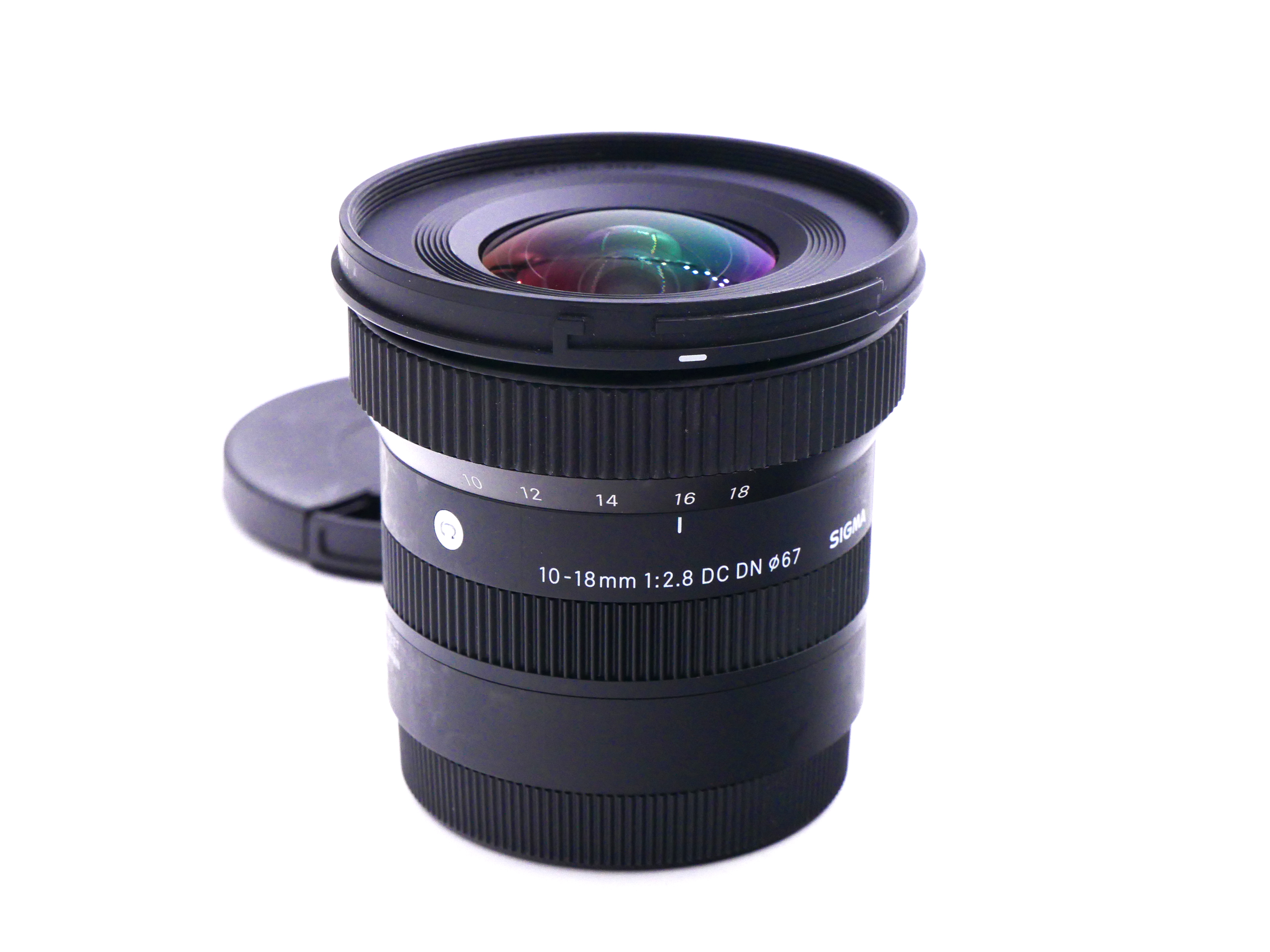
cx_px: 635
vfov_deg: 17.2
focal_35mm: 86
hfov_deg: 22.8
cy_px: 476
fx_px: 3155
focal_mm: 43
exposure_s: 1/125
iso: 1600
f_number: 9
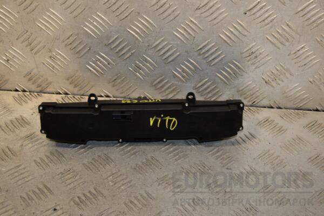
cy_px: 108
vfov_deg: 18.2
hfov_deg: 27.0
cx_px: 162
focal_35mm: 75
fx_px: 675
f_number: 8
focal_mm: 50
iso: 800
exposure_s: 1/200
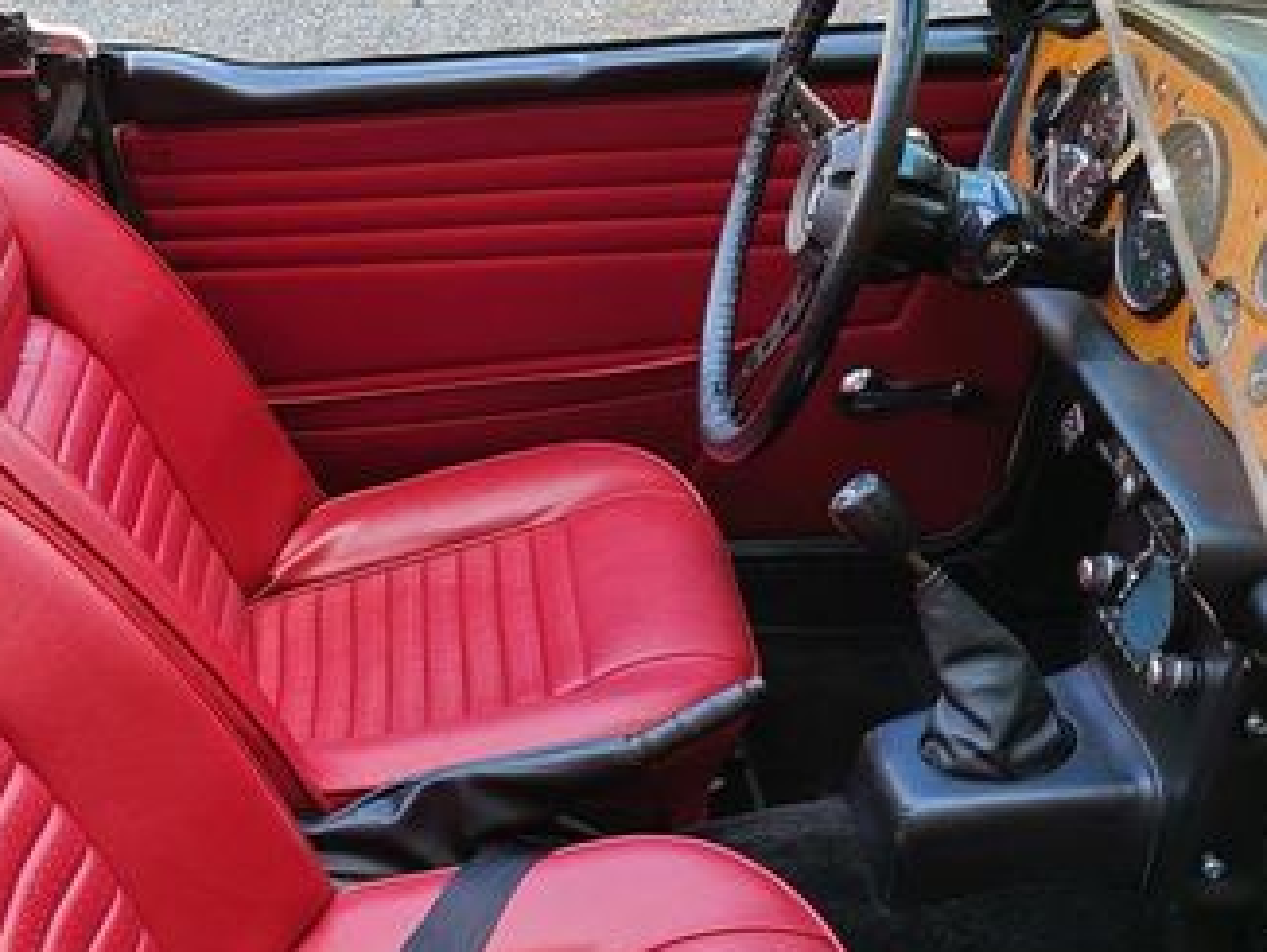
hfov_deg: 36.1
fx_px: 1868
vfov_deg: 27.8
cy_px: 800
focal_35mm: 51
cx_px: 237
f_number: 1.8
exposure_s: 1/127
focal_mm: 5.4
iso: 40
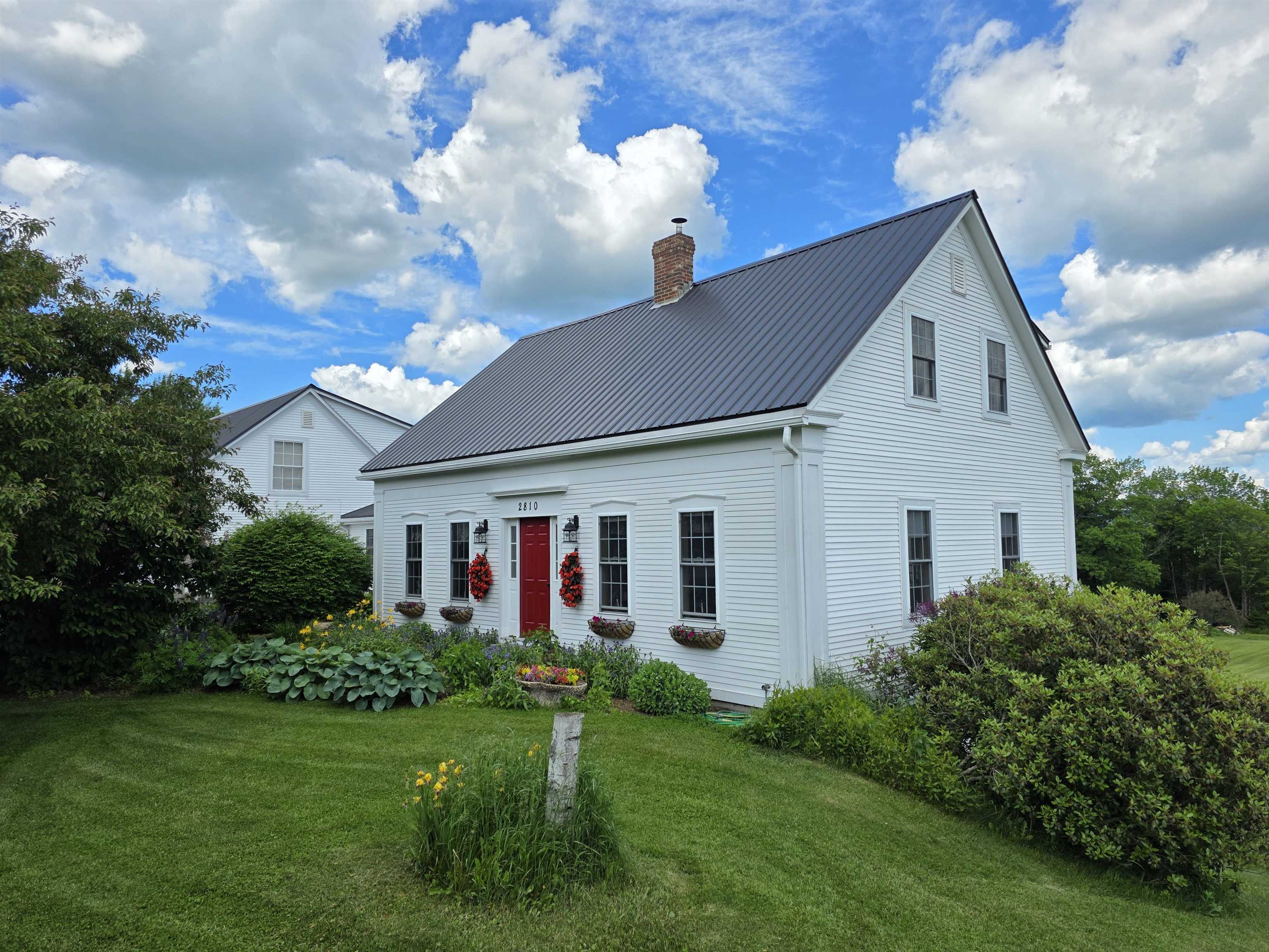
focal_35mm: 23
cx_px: 634
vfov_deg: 58.9
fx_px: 843
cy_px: 476
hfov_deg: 73.9
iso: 80
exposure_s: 1/4650
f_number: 1.7
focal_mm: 6.3
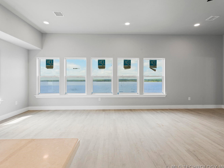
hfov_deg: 87.7
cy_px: 84
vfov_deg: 71.6
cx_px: 112
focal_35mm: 18
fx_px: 116
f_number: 9
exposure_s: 1/10
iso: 200
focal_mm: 16
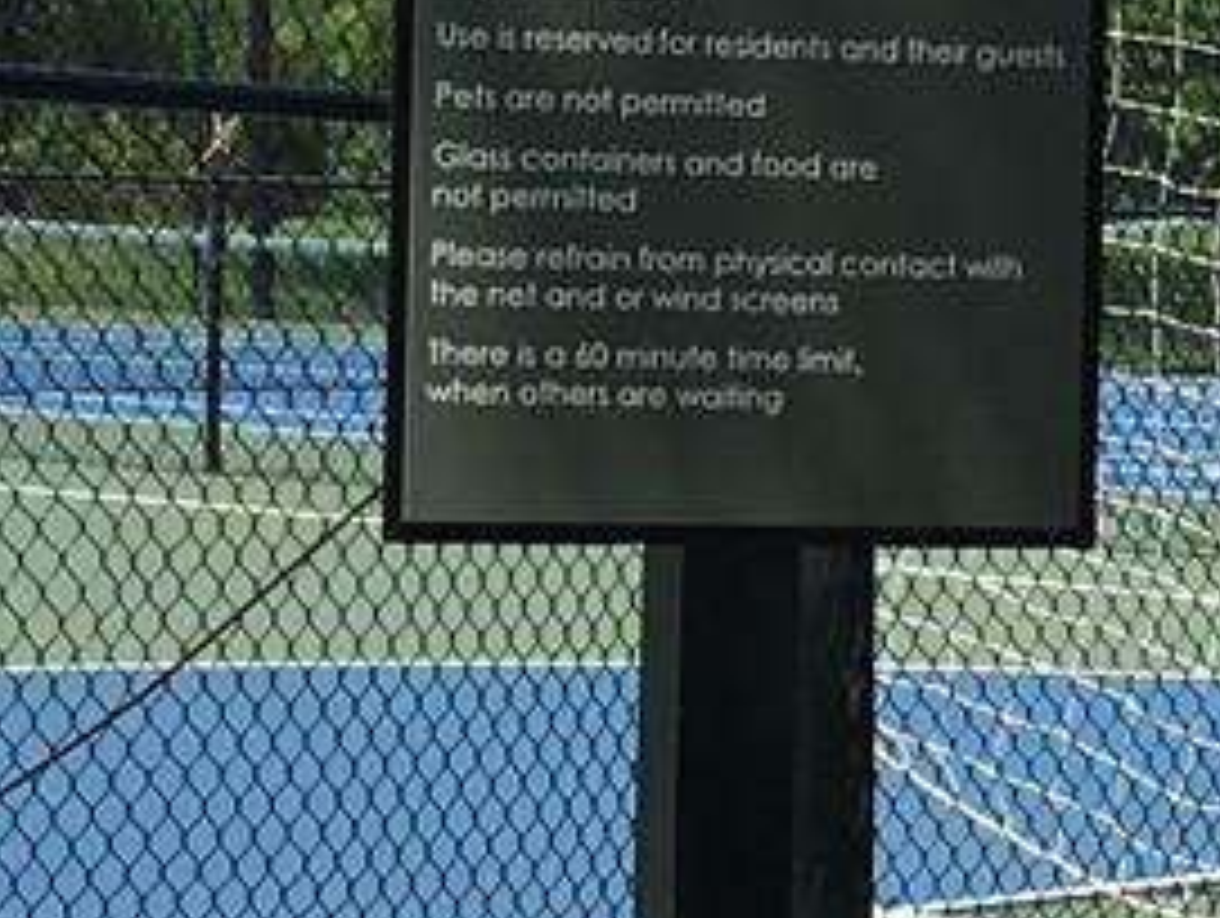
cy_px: 202
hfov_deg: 11.5
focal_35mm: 171
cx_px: 396
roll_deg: -1.5
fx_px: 6035
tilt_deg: +0.4
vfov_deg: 8.7
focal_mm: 4.15
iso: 25
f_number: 2.2
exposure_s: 1/1202
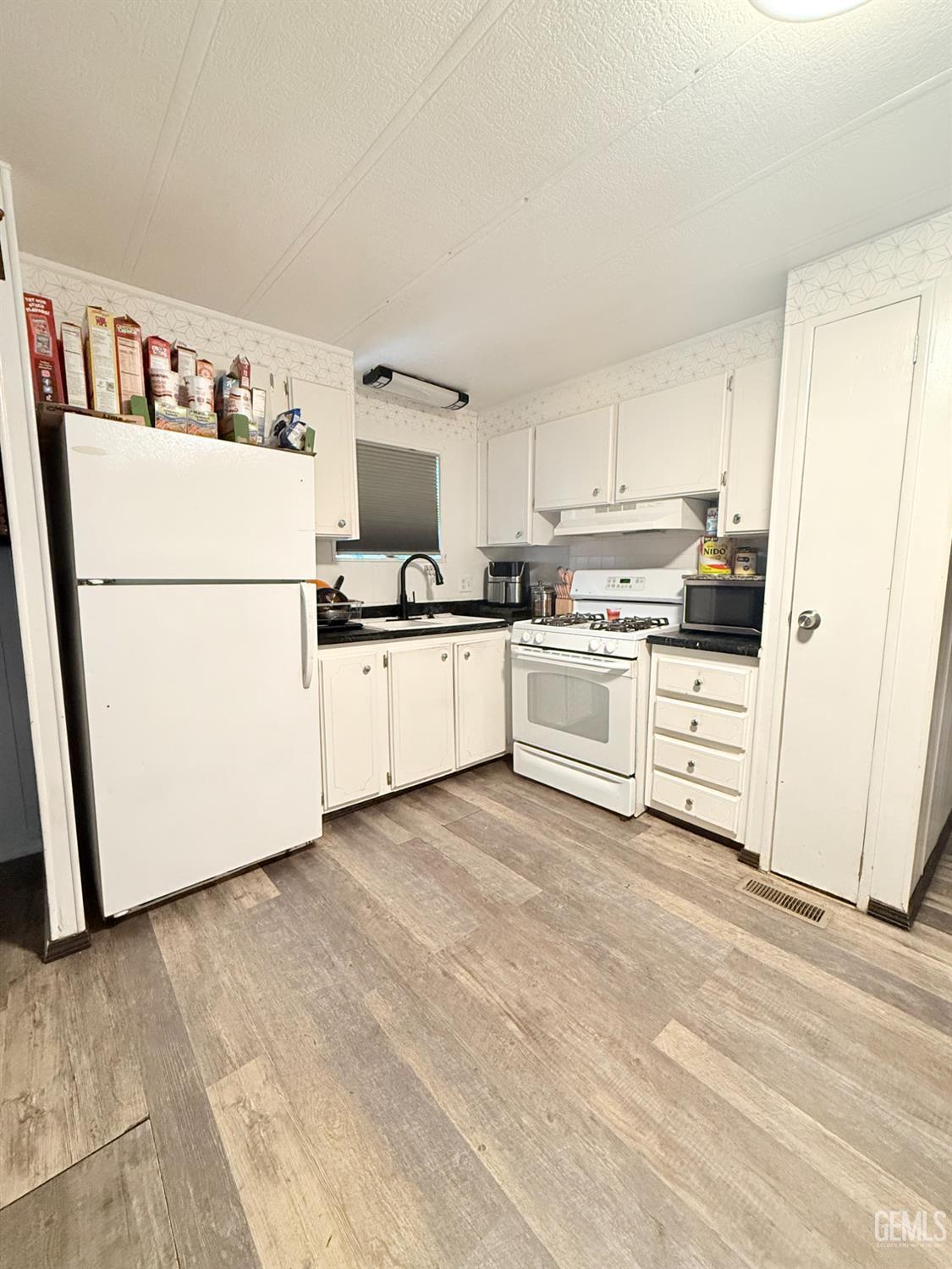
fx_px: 513
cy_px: 634
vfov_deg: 102.1
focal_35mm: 14
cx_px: 476
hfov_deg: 85.7
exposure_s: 1/60
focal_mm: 2.22
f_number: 2.2
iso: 500
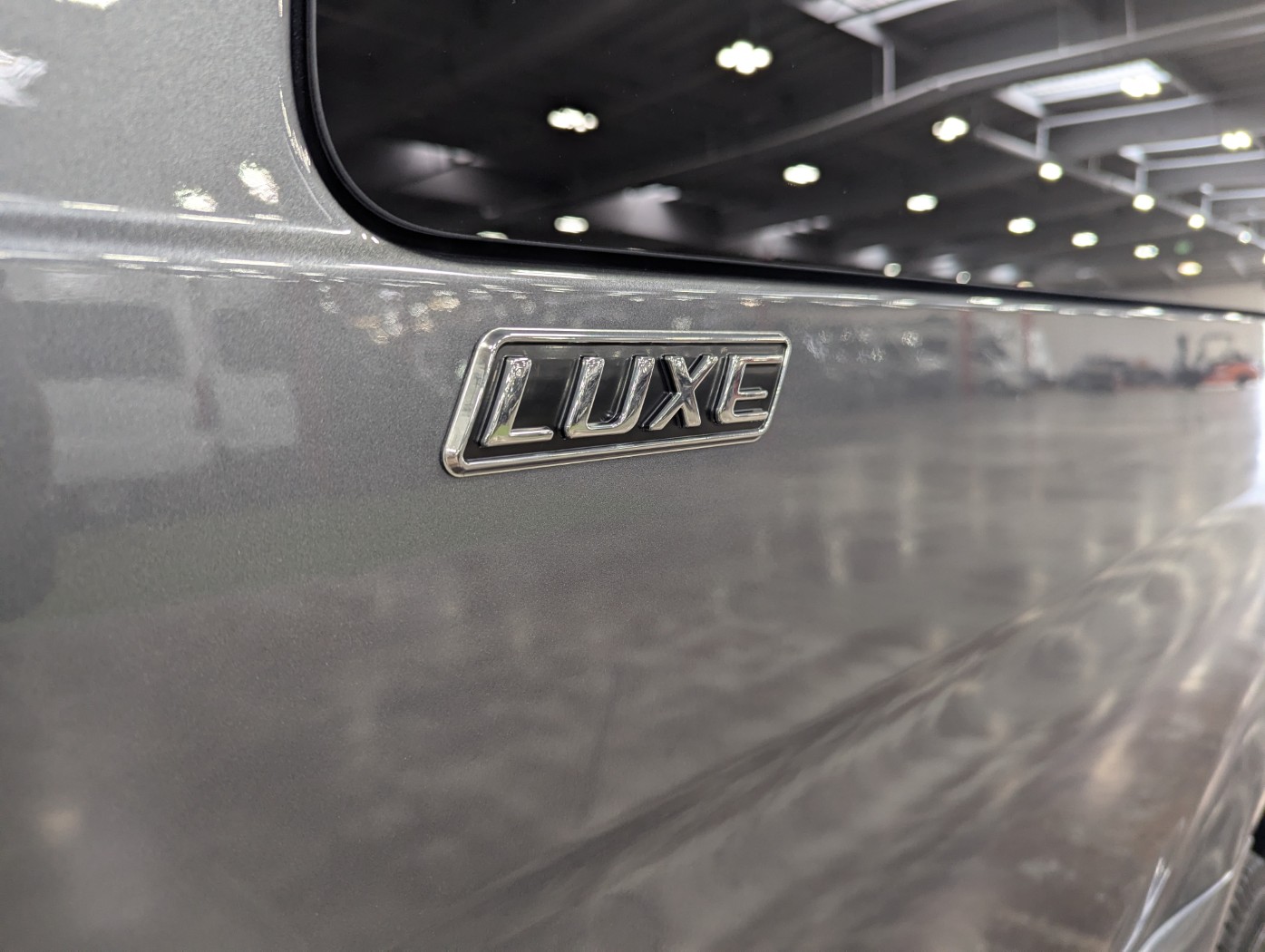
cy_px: 476
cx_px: 632
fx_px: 878
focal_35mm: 24
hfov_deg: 71.5
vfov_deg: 56.9
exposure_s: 1/120
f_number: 1.85
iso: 298
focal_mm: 6.81
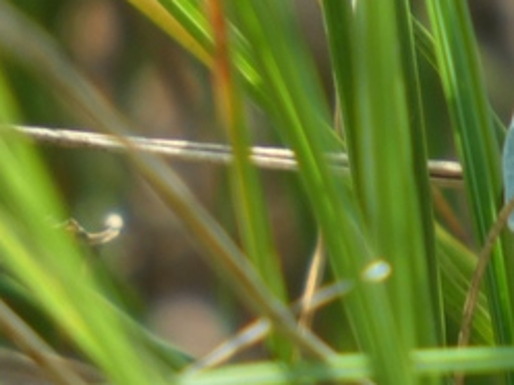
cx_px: 697
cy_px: -46
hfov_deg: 0.5
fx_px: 61265
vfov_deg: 0.4
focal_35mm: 4126
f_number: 5.9
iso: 80
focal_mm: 215
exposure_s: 1/160
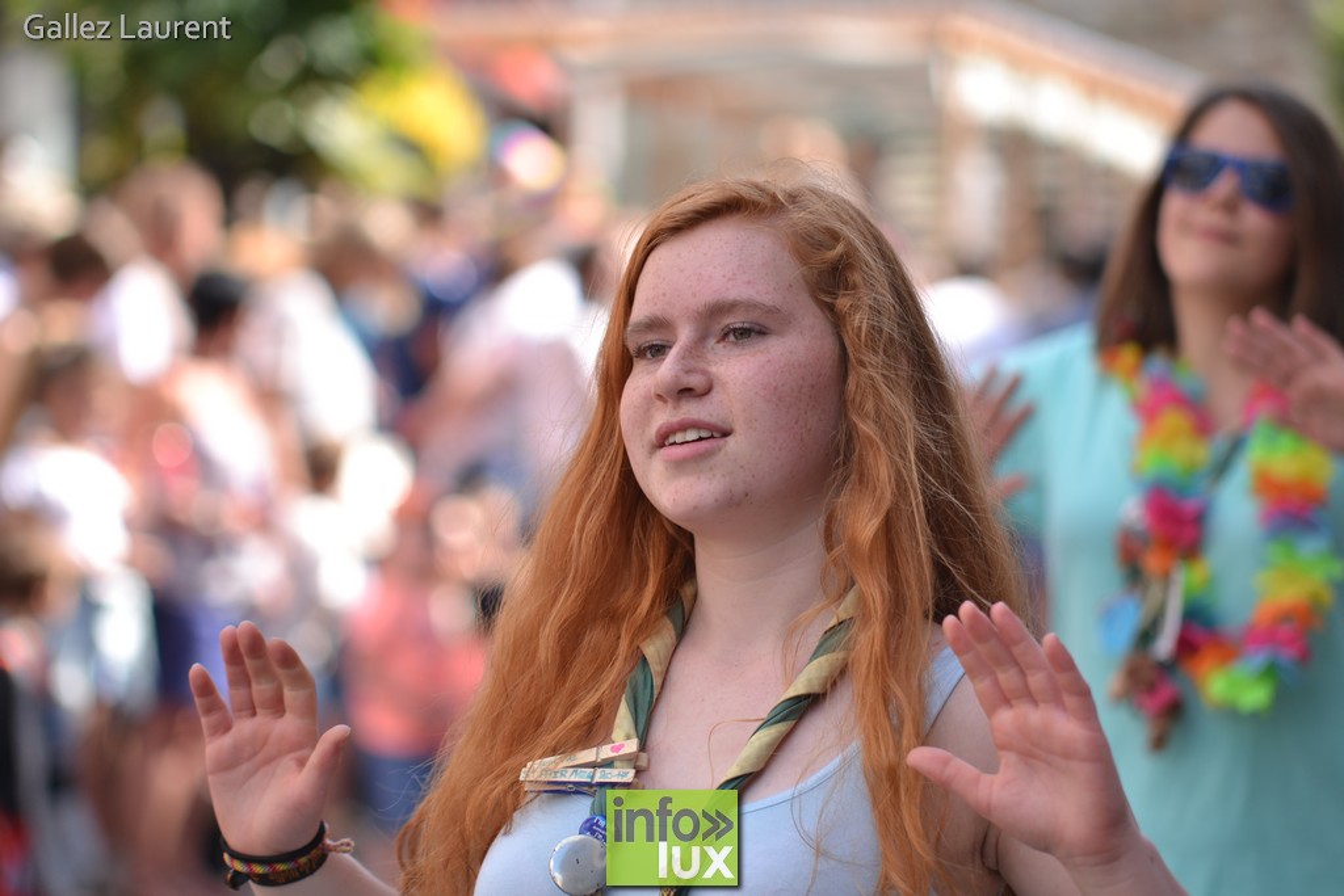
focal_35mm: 168
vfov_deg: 8.2
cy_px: 448
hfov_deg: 12.2
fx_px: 6272
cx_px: 672
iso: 100
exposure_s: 1/400
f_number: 3.2
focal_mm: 112
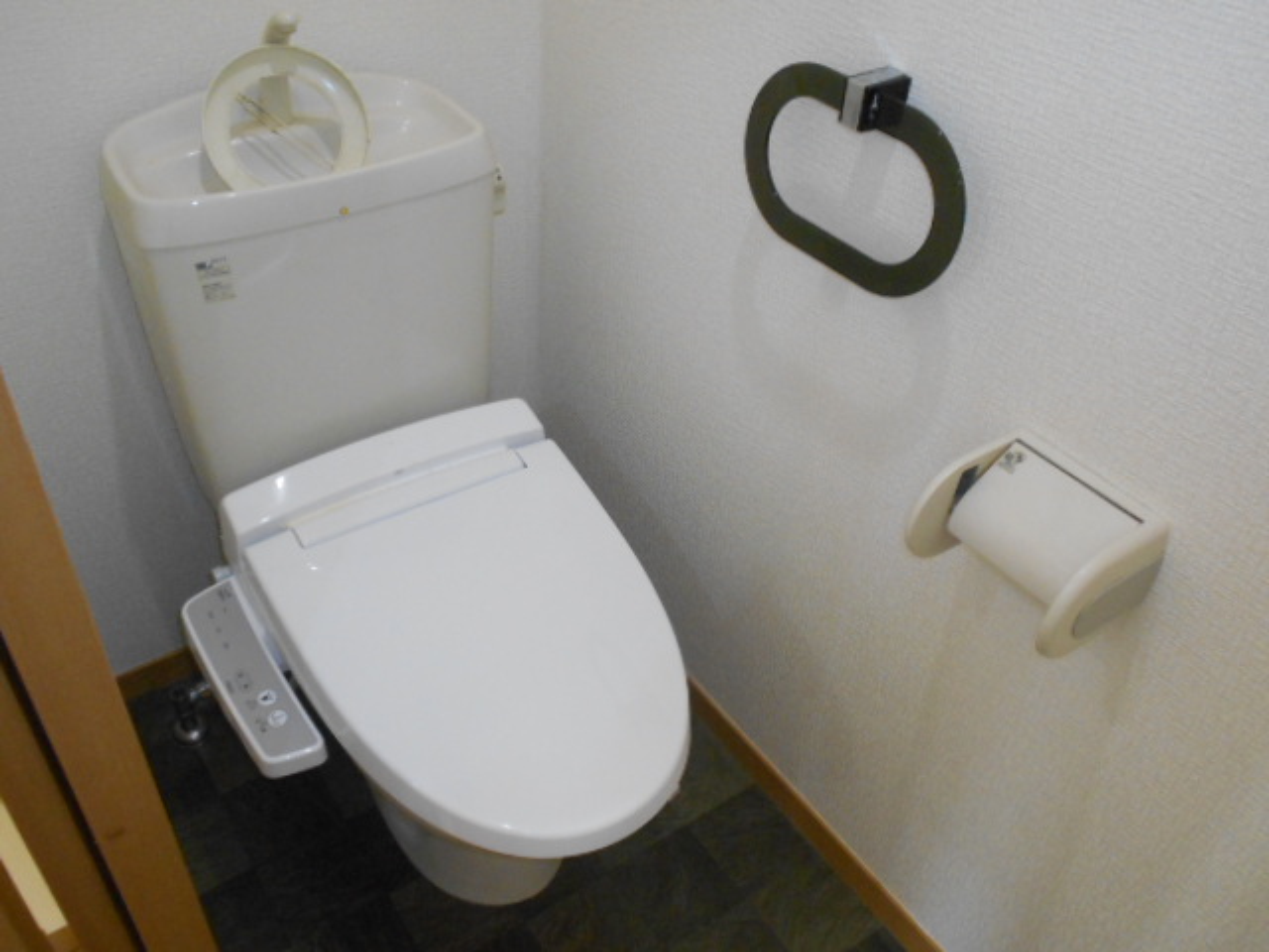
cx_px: 634
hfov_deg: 60.0
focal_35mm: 30
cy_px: 476
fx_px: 1100
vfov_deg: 46.8
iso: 400
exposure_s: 1/30
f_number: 3.4
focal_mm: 5.1
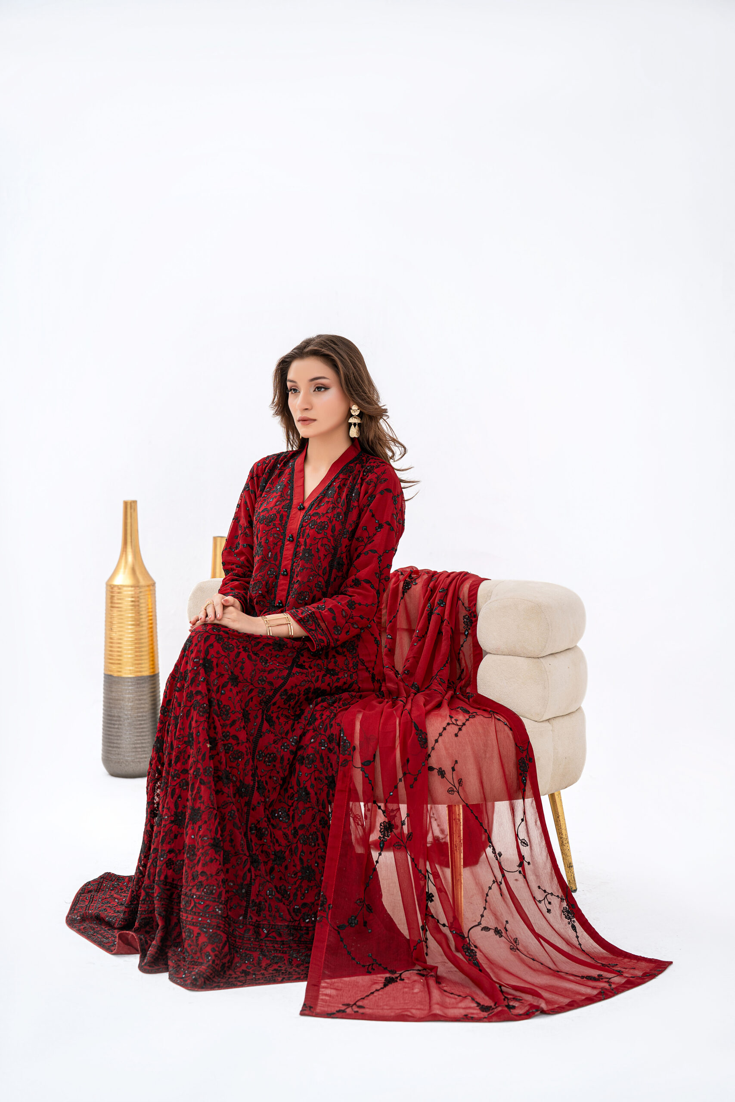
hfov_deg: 27.0
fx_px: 1531
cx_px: 368
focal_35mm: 50
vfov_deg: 39.6
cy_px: 551
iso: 80
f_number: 3.5
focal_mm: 50
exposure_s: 1/200
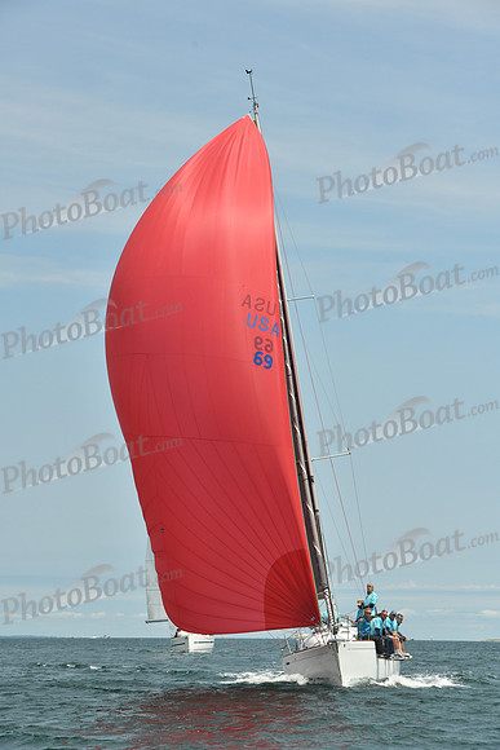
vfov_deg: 17.1
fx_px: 2498
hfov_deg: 11.4
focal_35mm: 120
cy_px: 375
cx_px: 250
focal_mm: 120
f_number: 9
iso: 320
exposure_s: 1/1250
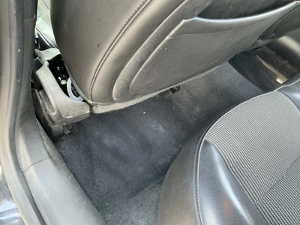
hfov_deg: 63.4
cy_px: 112
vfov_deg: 49.7
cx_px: 150
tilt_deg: -48.0
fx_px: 243
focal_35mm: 28
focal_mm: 3
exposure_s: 1/60
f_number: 1.8
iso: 125
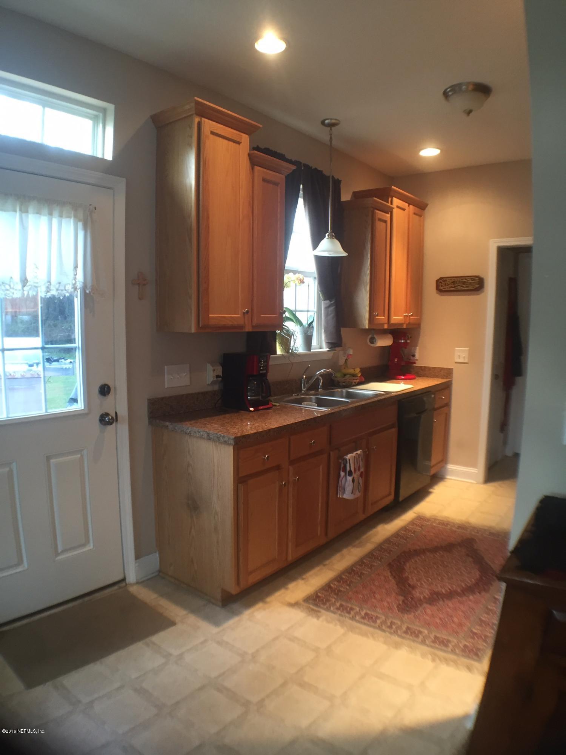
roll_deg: -0.7
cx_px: 283
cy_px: 378
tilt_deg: -4.8
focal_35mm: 29
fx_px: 632
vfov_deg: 61.7
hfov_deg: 48.2
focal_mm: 4.15
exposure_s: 1/30
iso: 80
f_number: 2.2
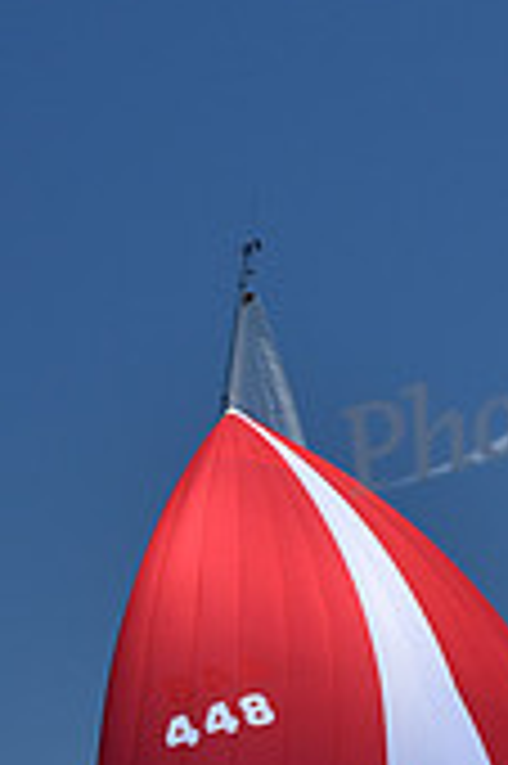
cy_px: 1094
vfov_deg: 8.5
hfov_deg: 5.7
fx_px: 5069
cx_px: 110
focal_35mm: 239
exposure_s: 1/800
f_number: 6.3
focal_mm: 70
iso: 250
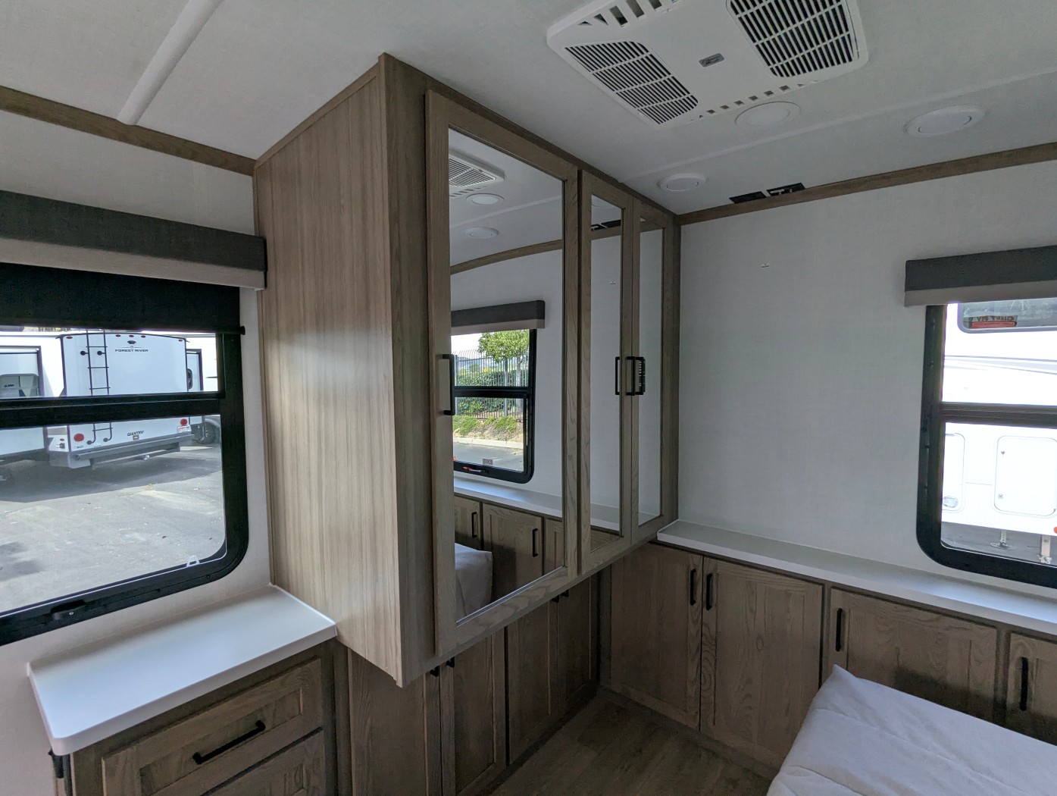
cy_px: 398
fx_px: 489
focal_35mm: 16
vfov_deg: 78.2
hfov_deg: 94.4
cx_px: 528
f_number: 2.2
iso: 76
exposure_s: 1/139
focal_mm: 2.35
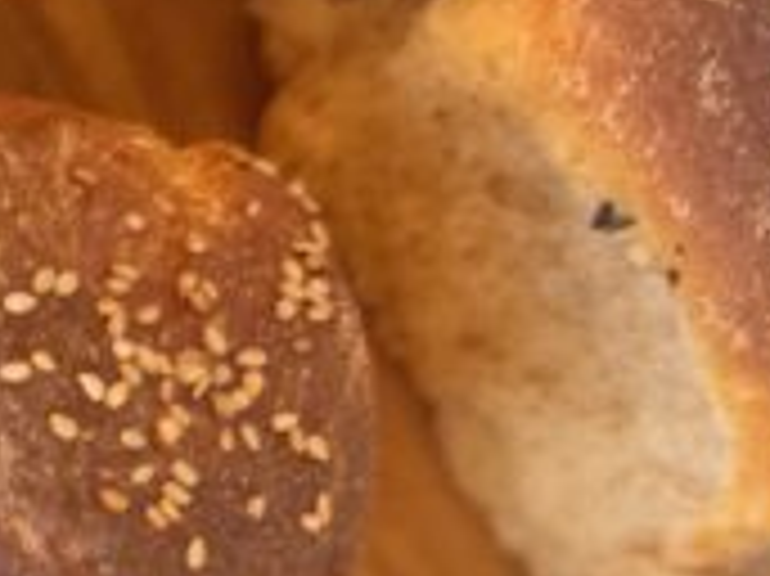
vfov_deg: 9.9
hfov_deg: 11.7
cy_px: 945
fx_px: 3201
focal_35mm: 144
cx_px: -964
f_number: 1.78
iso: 80
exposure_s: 1/372
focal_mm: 6.76
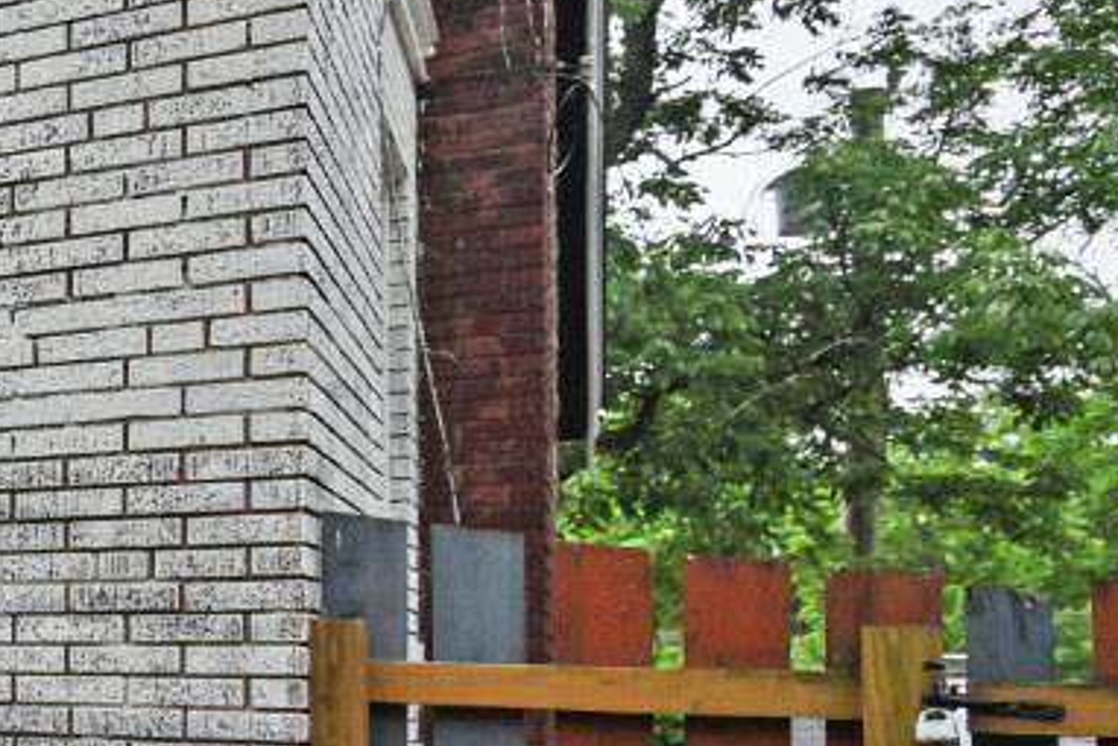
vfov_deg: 24.2
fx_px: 1709
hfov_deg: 20.7
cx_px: -1004
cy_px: 623
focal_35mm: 55
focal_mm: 14
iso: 200
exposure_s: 1/250
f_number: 5
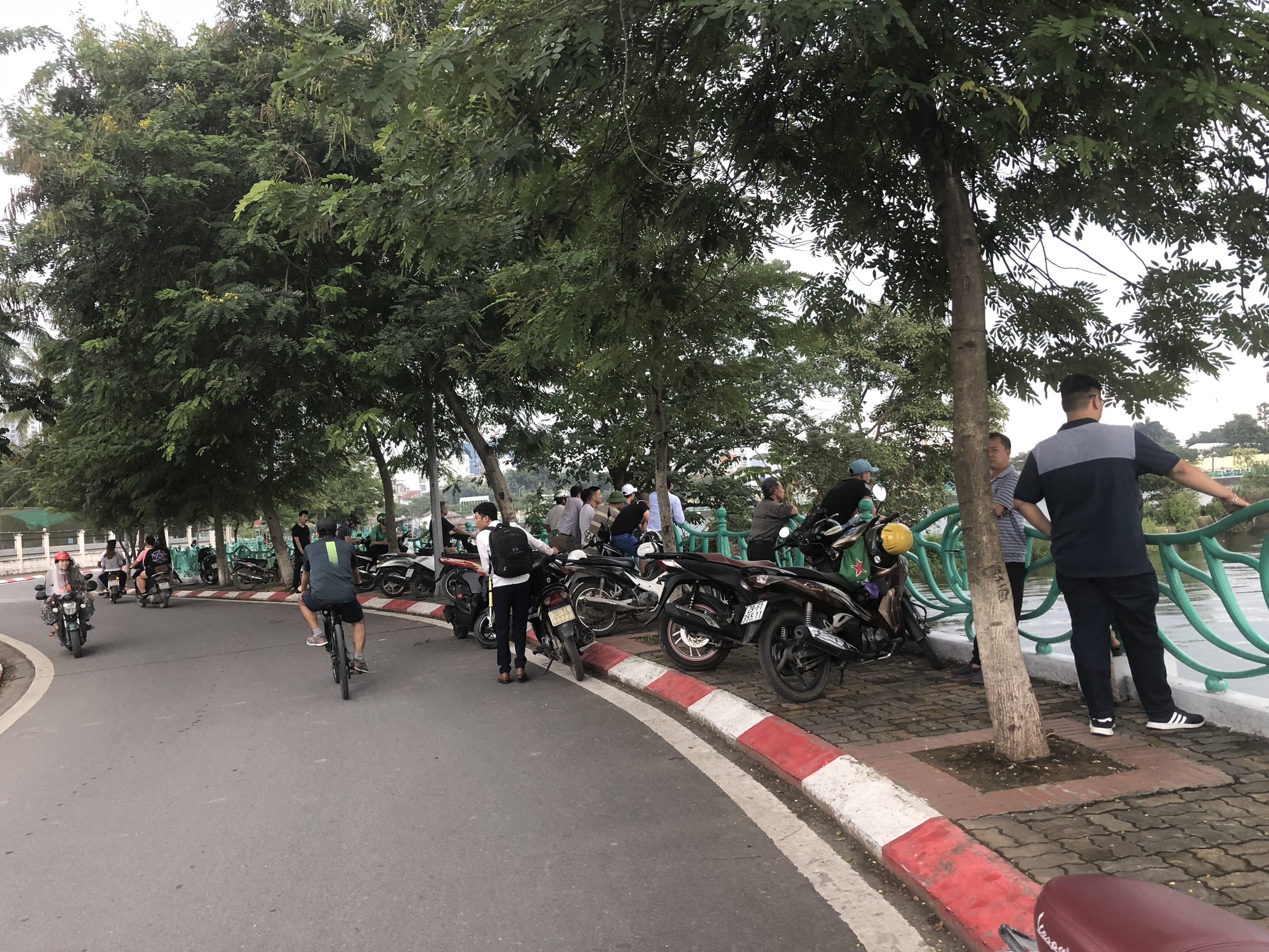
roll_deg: +3.7
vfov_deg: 49.7
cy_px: 476
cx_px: 634
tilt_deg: +3.8
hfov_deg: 63.4
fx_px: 1026
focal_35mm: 28
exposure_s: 1/30
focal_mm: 3.99
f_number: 1.8
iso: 32
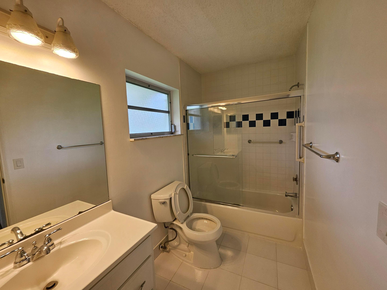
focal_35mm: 13
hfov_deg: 106.2
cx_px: 194
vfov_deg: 89.9
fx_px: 145
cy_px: 145
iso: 32
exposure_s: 1/60
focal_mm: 1.7
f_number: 2.2
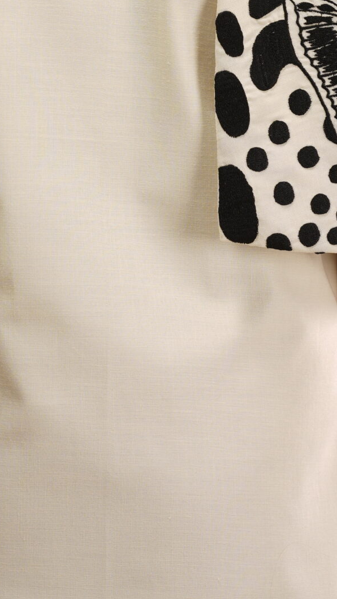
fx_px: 3417
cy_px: -93
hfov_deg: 5.6
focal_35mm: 215
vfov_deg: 9.9
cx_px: 69
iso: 50
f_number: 4.5
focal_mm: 85
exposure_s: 1/160
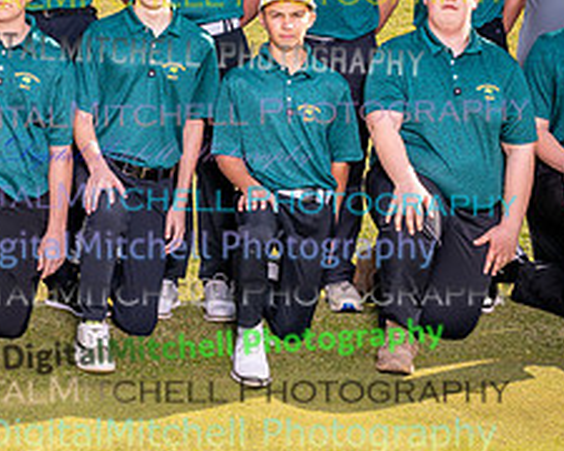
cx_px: 101
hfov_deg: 22.1
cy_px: 27
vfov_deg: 17.7
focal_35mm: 85
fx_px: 1419
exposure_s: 1/200
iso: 64
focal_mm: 24
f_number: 8
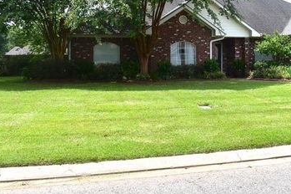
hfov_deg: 44.9
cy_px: 57
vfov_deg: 30.8
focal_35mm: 43
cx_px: 192
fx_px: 347
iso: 400
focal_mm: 20
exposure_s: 1/500
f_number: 11
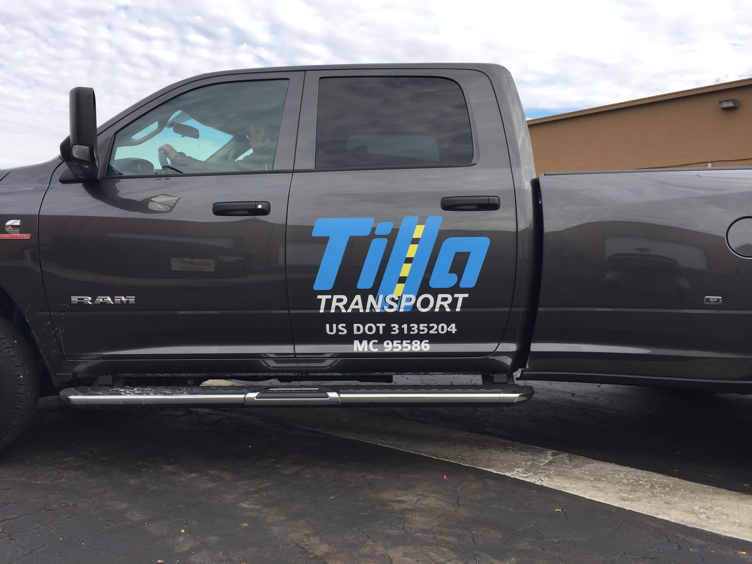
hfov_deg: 61.7
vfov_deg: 48.2
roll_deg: -1.9
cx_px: 376
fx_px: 630
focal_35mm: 29
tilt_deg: -0.3
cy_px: 282
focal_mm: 4.15
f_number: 2.2
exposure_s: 1/732
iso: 32
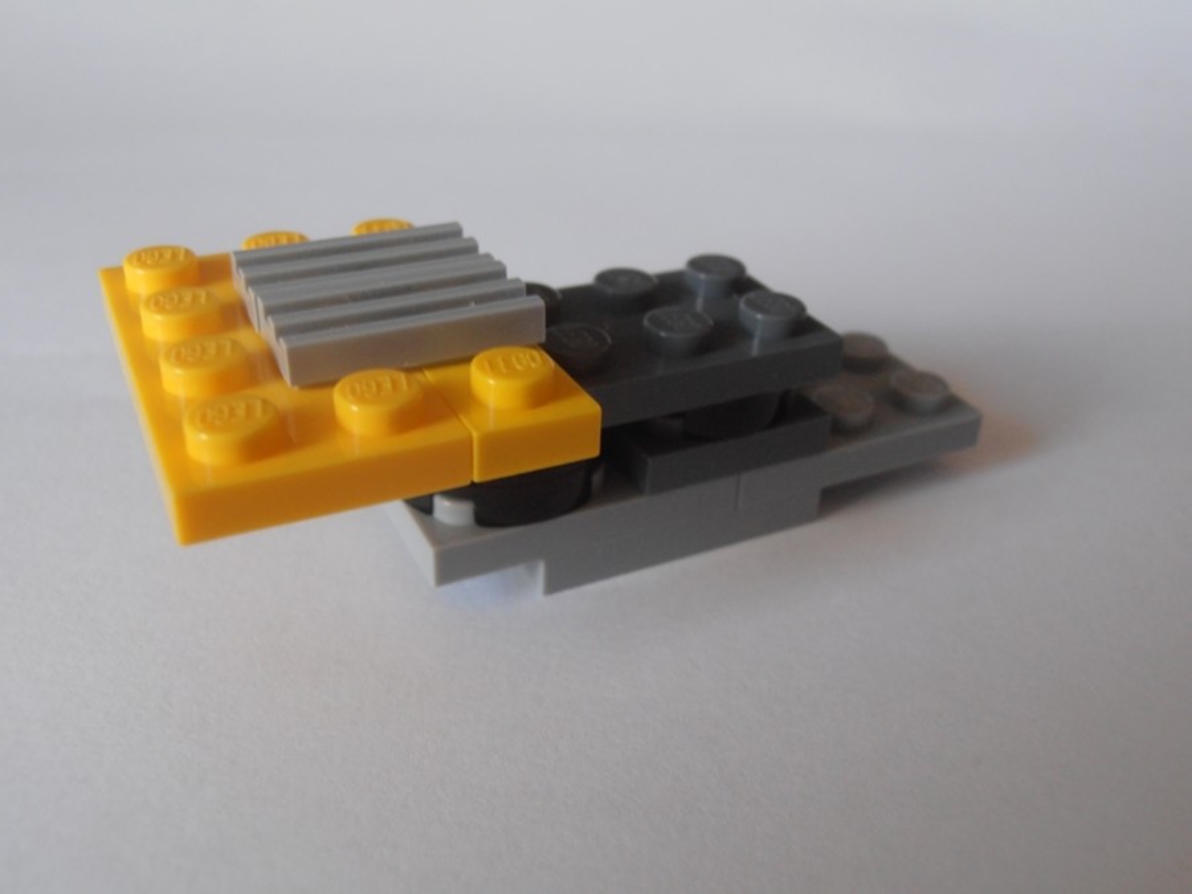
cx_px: 596
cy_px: 447
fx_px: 1274
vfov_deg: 38.7
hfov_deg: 50.1
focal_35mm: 37
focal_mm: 6.61
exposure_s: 1/20
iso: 125
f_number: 3.9
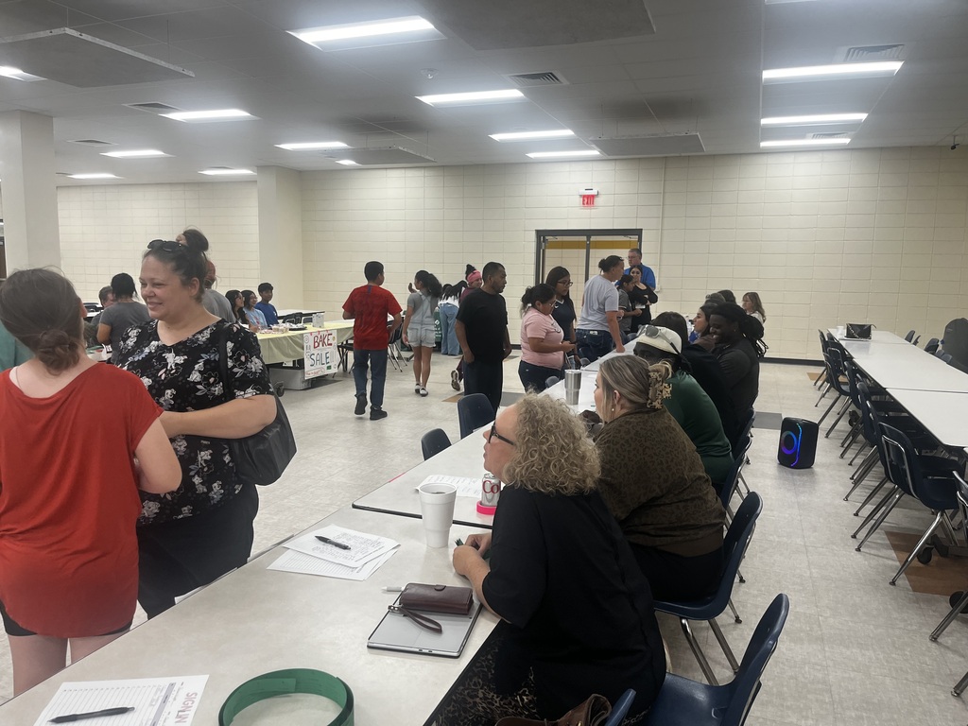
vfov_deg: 53.1
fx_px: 727
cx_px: 484
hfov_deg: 67.3
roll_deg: +0.1
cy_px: 363
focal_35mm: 26
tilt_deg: -6.9
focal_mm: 5.1
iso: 100
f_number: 1.6
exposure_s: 1/120
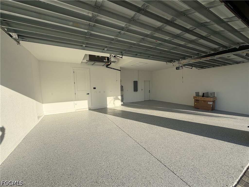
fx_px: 101
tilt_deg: -3.1
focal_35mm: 14
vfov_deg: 85.7
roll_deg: +0.2
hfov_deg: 102.1
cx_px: 124
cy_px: 94
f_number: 2.2
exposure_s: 1/841
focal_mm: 2.22
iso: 25
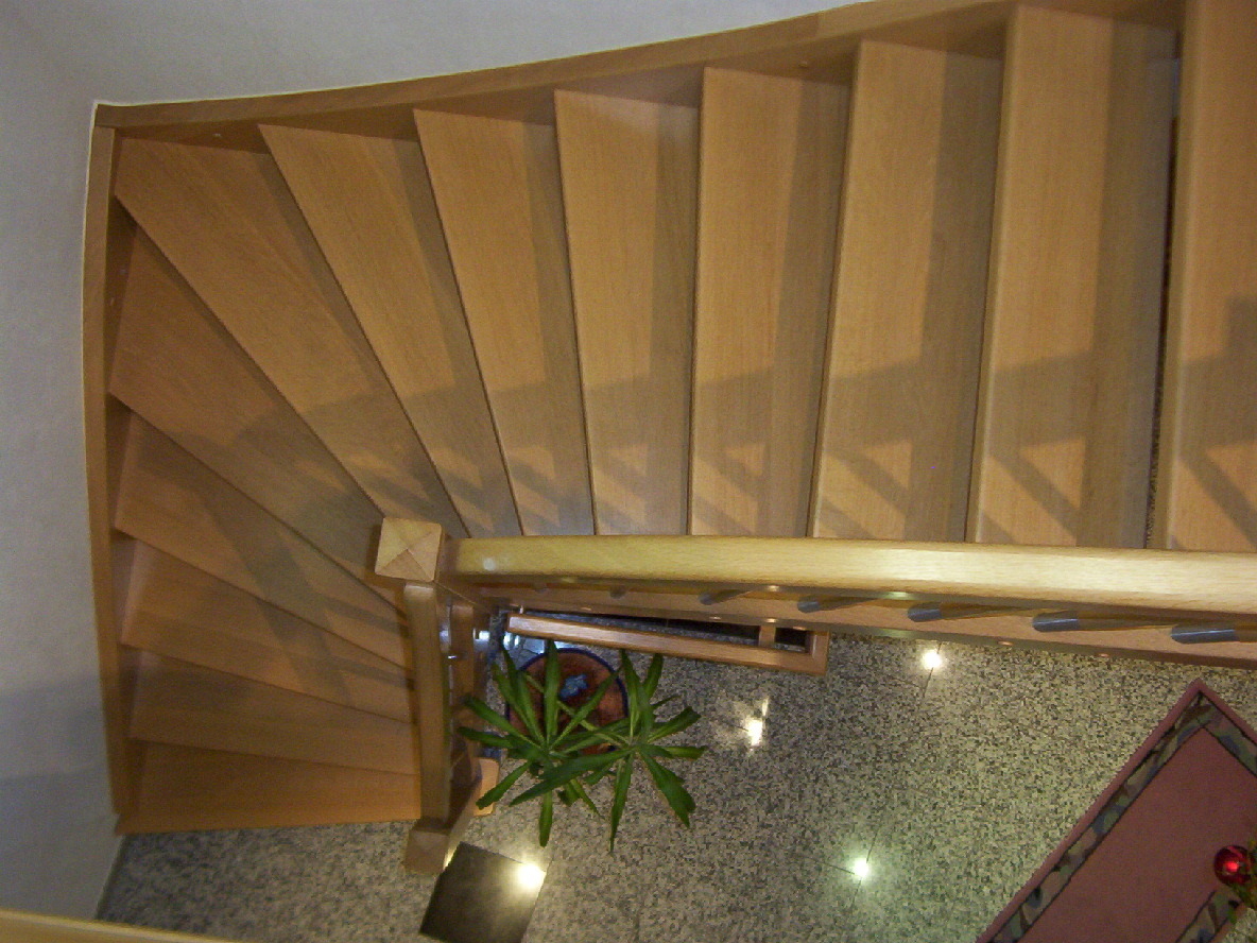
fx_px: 1307
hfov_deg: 51.4
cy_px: 472
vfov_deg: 39.7
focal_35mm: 36
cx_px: 628
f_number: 2.76
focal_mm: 5.54
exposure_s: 1/30
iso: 140
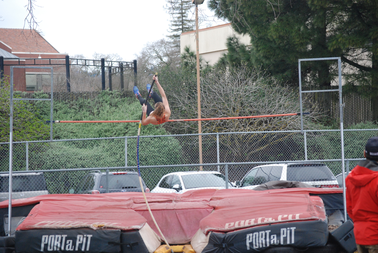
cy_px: 126
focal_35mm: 153
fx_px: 1608
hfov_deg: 13.4
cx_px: 189
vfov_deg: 9.0
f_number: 7.1
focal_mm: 102
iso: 1000
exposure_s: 1/800
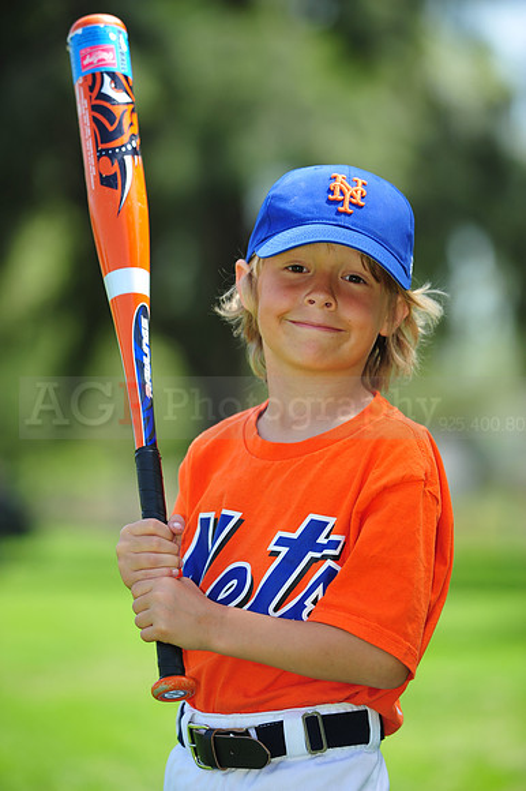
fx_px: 4388
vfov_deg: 10.3
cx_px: 263
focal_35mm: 200
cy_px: 396
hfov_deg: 6.9
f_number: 4.5
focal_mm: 200
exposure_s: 1/500
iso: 200
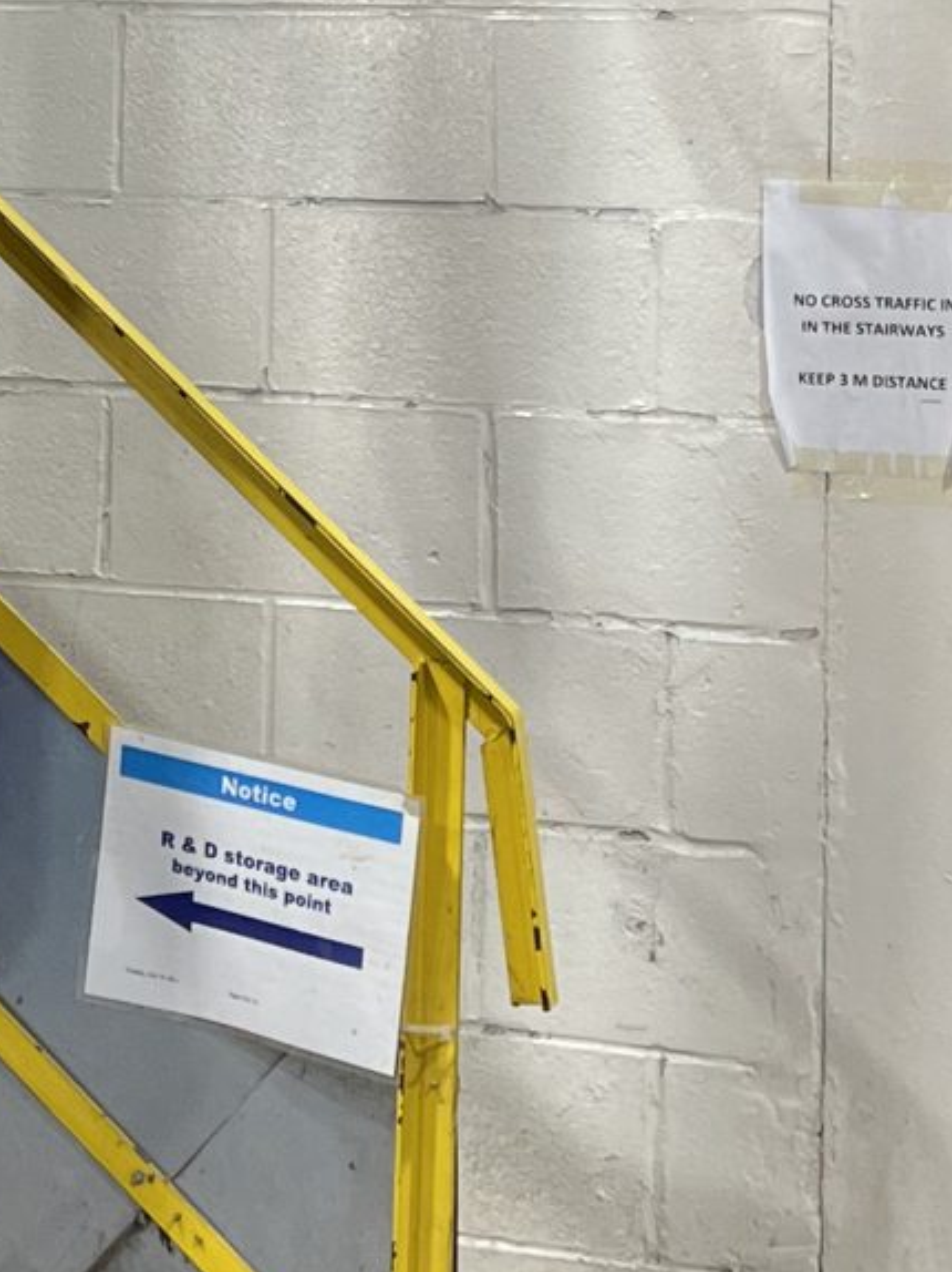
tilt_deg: +6.1
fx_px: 4257
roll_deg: -1.3
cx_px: -139
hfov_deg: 12.5
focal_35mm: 116
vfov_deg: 16.4
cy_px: -195
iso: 80
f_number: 1.5
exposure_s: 1/60
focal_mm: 5.7
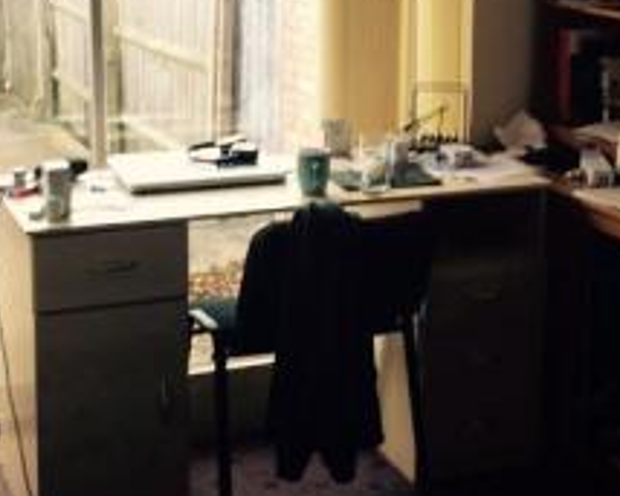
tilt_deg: -12.8
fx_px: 1412
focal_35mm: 77
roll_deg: -0.5
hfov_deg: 24.7
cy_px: 149
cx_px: 395
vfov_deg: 19.8
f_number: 2.2
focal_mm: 4.15
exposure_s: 1/60
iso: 32
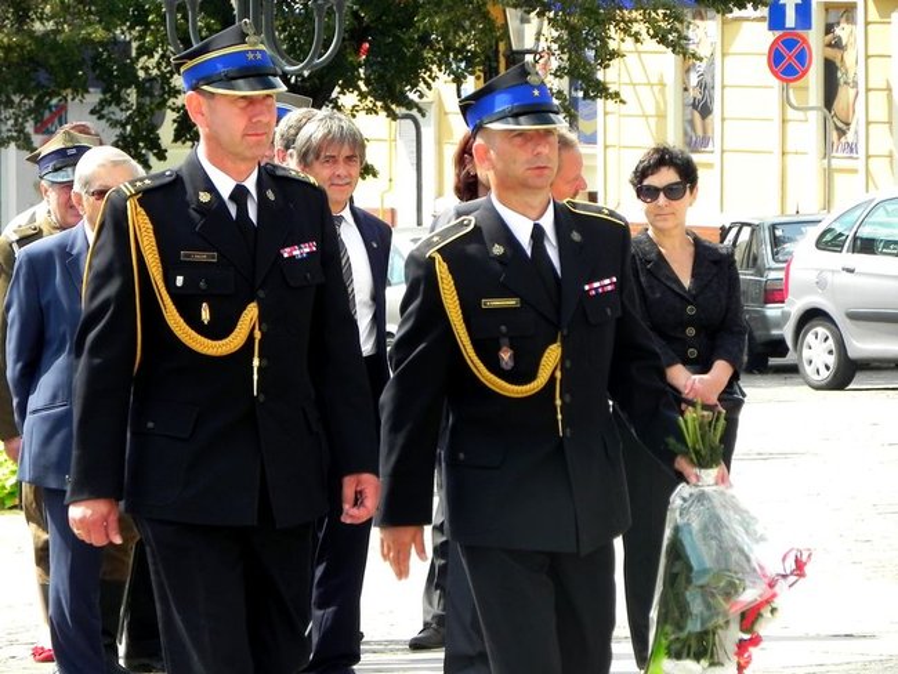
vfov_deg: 4.4
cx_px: 449
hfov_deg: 5.9
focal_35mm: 337
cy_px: 337
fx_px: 8746
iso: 160
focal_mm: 59.9
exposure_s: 1/270
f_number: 5.6
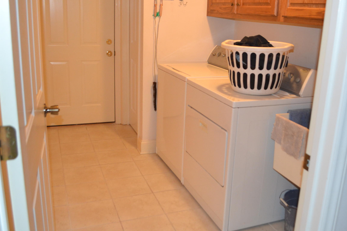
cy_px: 107
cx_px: 194
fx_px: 337
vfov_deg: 37.8
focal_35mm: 35
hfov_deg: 54.3
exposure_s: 1/60
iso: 1400
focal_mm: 18
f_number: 3.5
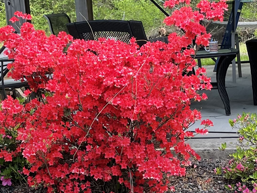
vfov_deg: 15.1
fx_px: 720
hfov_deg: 20.2
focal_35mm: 97
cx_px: 134
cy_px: 168
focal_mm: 4.2
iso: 32
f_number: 1.6
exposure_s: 1/506
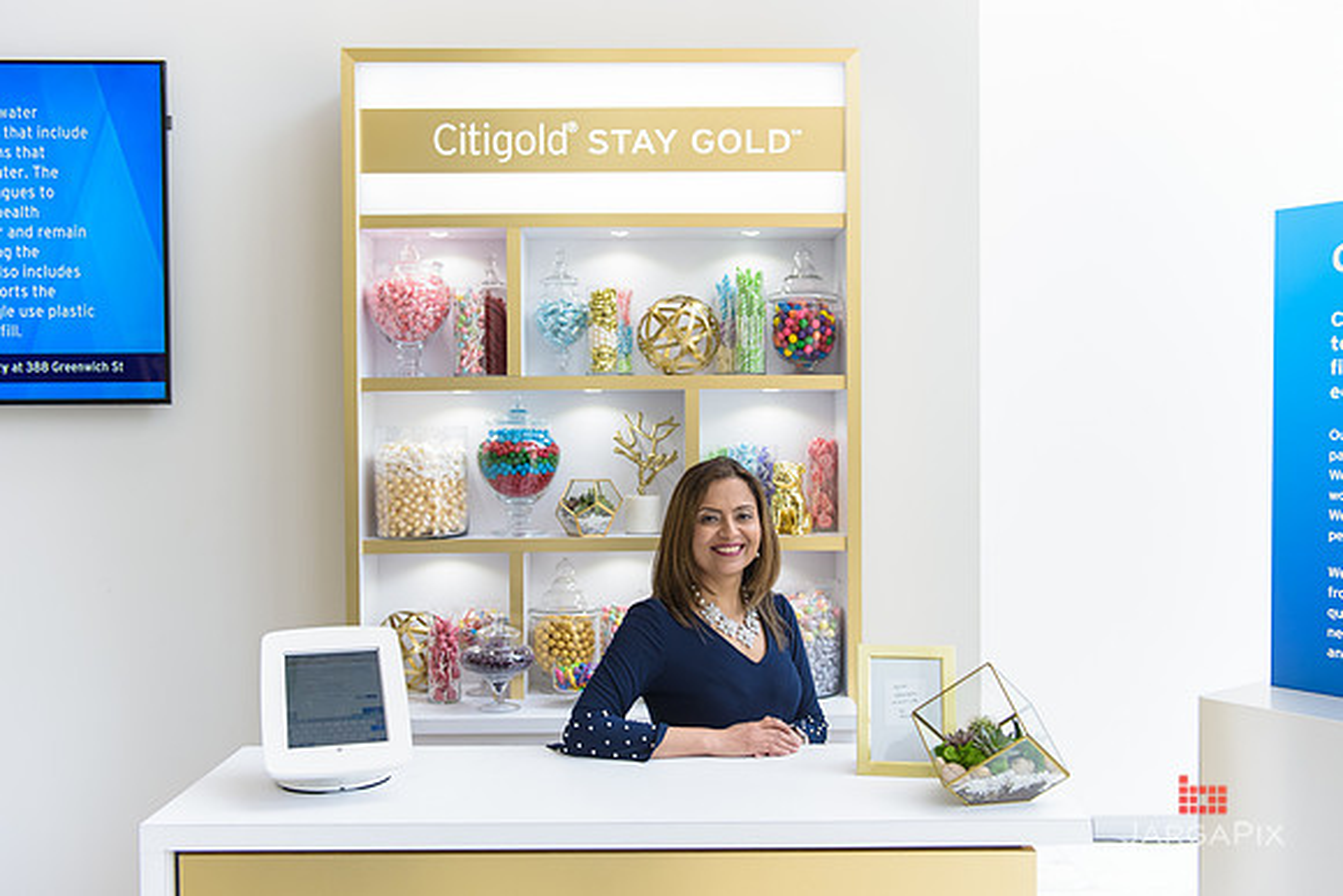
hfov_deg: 55.8
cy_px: 448
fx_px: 1269
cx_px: 672
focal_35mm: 34
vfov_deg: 38.9
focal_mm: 34
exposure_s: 1/250
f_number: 3.2
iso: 640
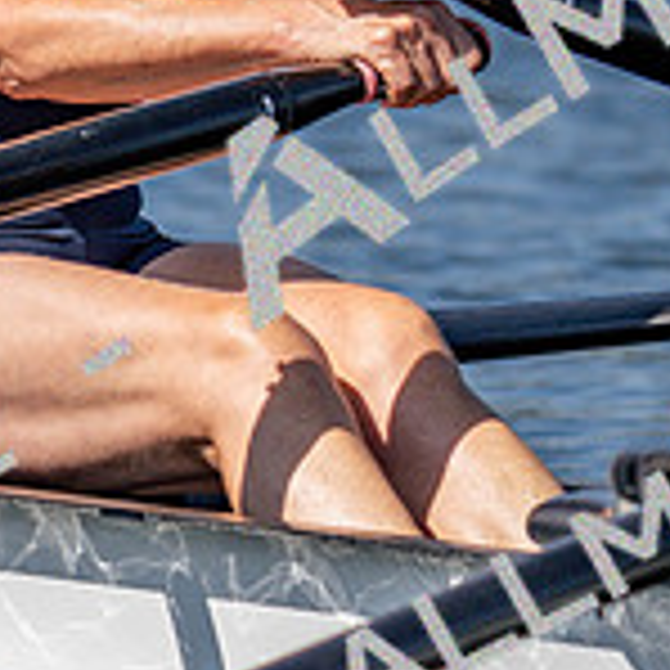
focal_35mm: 723
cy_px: -97
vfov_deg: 2.4
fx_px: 15832
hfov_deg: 2.4
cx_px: -157
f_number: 5.6
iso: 200
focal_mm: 218
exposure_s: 1/2000
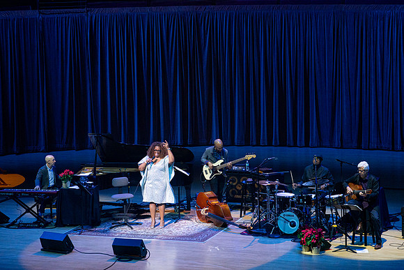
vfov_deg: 10.9
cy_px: 137
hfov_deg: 16.3
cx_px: 196
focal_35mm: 126
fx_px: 1410
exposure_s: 1/320
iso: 2500
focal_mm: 118
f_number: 5.6
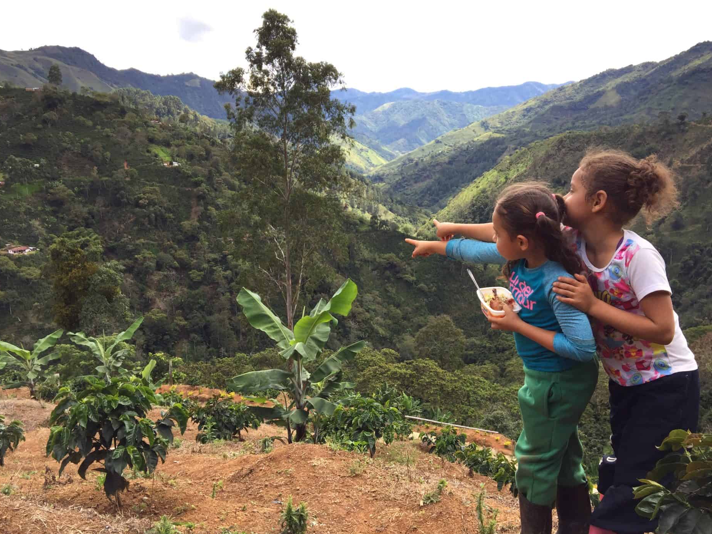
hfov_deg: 60.0
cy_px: 274
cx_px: 363
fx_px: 617
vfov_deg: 46.8
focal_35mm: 30
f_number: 2.2
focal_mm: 4.15
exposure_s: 1/494
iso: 32
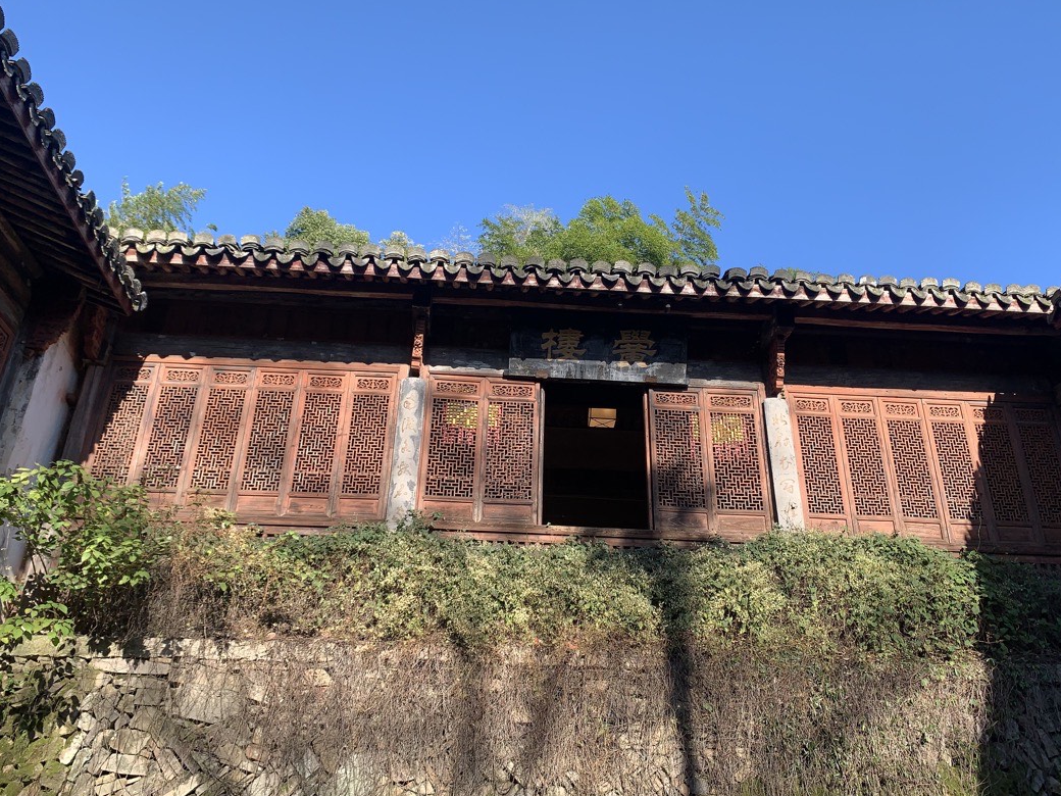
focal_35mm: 30
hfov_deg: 60.0
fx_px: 920
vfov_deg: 46.8
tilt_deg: +28.1
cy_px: 400
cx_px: 546
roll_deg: -2.8
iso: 25
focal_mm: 4.25
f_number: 1.8
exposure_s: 1/696
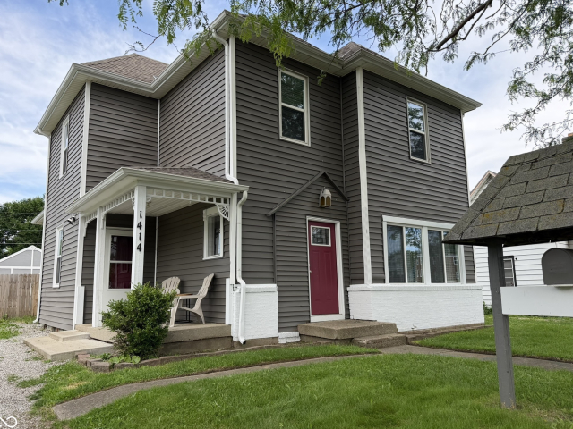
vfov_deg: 54.9
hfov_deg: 69.4
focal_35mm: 25
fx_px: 414
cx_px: 277
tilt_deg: +8.4
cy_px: 219
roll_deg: -0.1
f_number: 1.78
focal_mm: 6.76
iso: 100
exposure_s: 1/1949
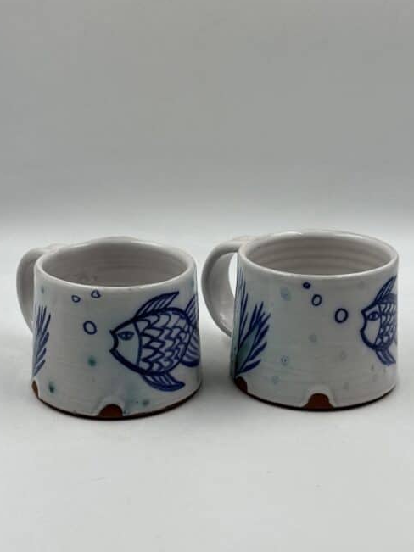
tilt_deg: -22.5
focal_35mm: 59
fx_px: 941
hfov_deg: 24.8
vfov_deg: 32.7
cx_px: 203
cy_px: 308
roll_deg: -1.1
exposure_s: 1/672
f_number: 1.78
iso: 64
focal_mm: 6.86
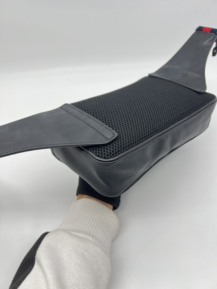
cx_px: 108
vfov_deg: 67.3
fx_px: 217
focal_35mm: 26
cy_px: 144
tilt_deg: -47.0
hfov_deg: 53.1
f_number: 1.5
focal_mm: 5.7
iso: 40
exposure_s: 1/100
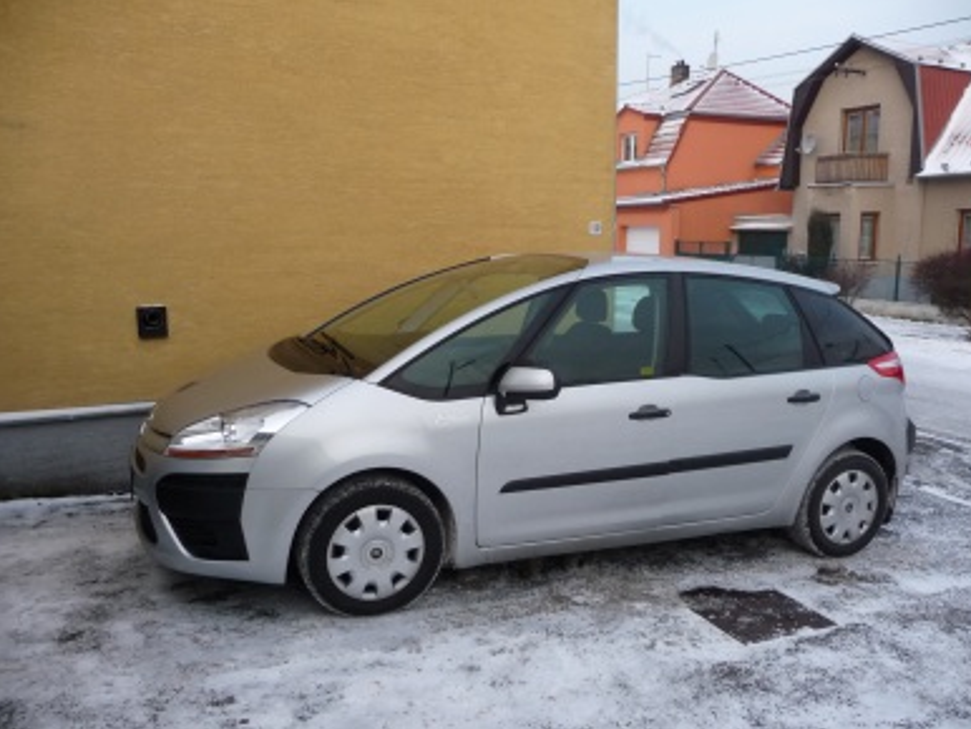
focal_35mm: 29
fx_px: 814
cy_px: 372
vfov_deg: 48.3
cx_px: 496
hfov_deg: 61.6
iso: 200
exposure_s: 1/320
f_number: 3.3
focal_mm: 4.7
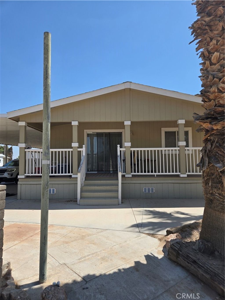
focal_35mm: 23
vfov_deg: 73.9
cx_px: 112
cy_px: 150
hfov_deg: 58.9
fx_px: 199
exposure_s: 1/2921
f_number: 1.8
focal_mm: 5.4
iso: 32
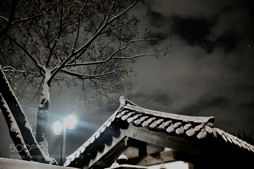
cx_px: 127
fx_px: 247
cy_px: 84
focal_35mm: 35
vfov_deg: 37.8
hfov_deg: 54.4
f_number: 2
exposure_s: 1/56
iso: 6400
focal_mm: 23
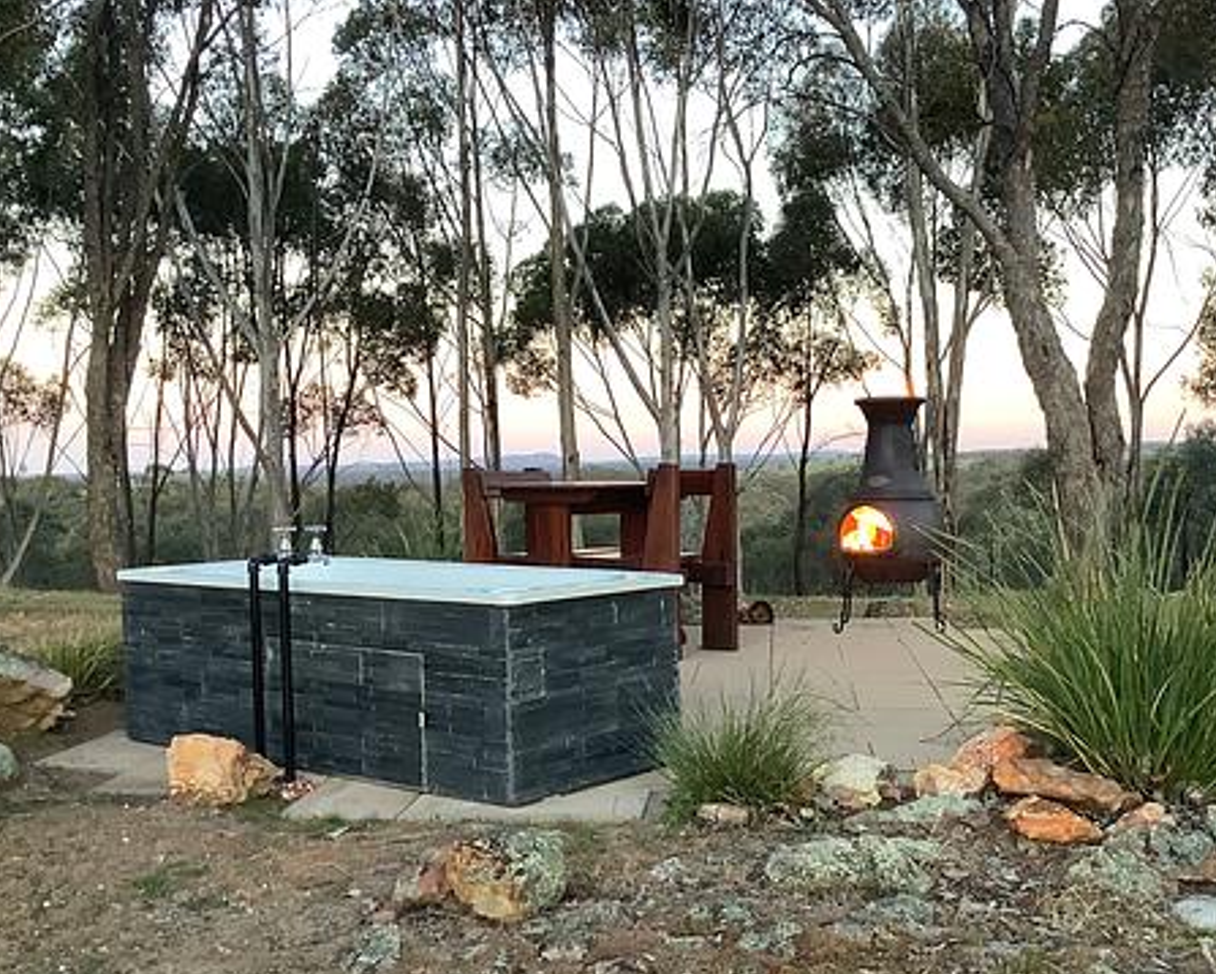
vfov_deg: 35.7
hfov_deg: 43.7
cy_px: 540
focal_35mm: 42
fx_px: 1512
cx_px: 696
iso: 64
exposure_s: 1/60
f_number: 2.4
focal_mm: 3.3
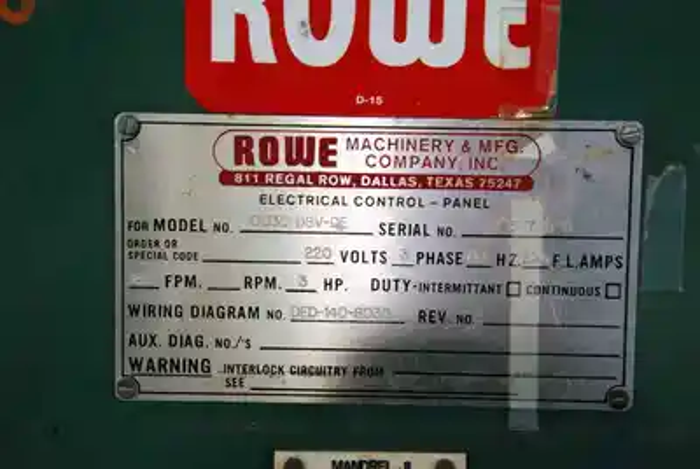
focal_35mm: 75
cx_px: 350
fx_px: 1460
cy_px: 234
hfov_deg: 27.0
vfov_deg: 18.2
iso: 1600
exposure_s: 1/20
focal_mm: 50
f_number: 5
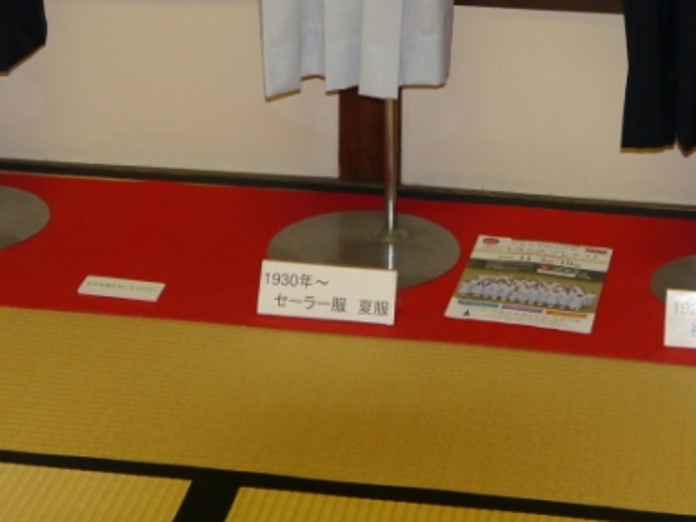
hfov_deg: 18.4
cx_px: 380
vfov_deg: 13.3
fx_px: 2151
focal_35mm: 107
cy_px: -155
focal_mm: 20
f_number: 4.2
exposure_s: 1/125
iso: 640
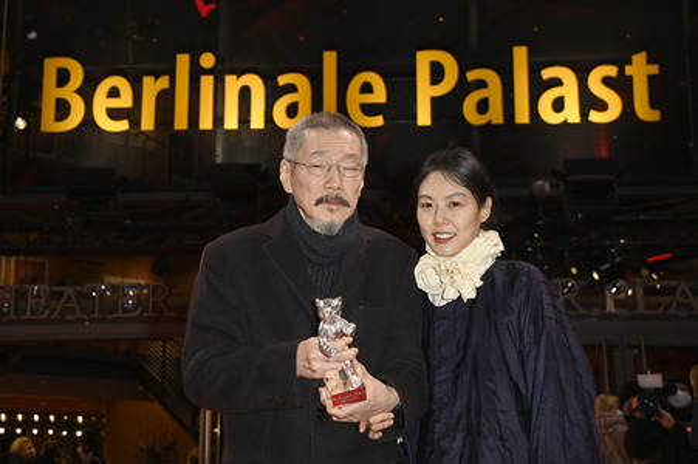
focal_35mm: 55
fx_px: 1066
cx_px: 349
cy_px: 232
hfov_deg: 36.3
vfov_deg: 24.6
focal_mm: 55
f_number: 5.6
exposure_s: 1/250
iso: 1250
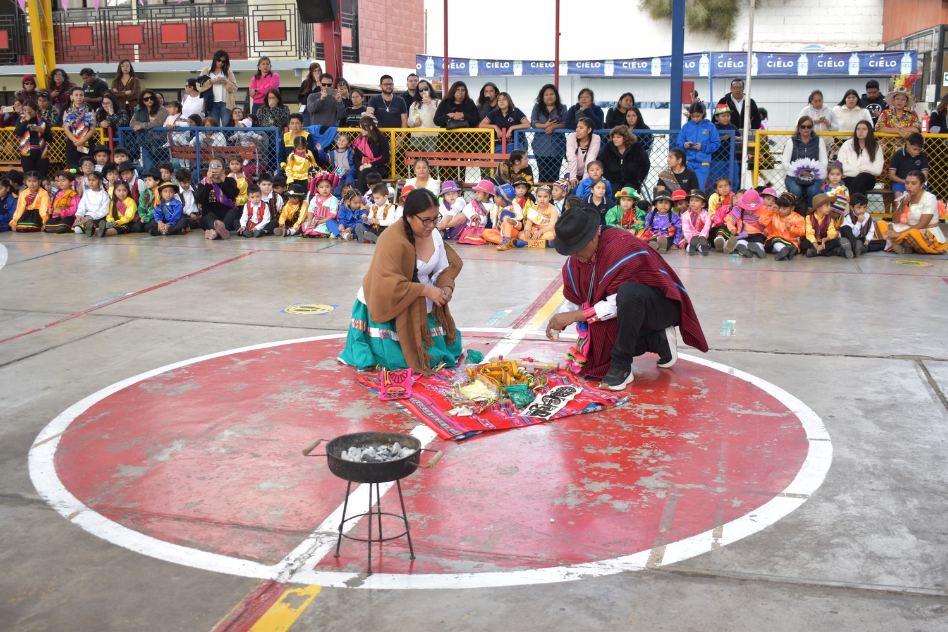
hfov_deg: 51.3
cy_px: 316
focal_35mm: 38
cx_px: 474
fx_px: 987
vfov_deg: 35.5
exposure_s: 1/125
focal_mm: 25
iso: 200
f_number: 4
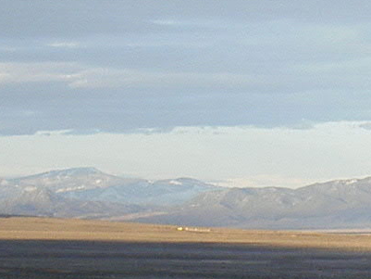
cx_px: 879
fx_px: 2133
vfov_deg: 7.4
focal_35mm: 199
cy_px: 364
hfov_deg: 9.0
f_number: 4.7
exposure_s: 1/160
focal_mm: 8
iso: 100
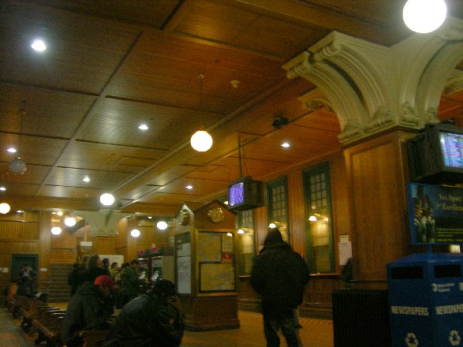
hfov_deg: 52.6
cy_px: 174
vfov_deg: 40.7
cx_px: 232
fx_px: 468
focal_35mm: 35
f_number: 2.8
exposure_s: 1/5.3
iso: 200
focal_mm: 8.9
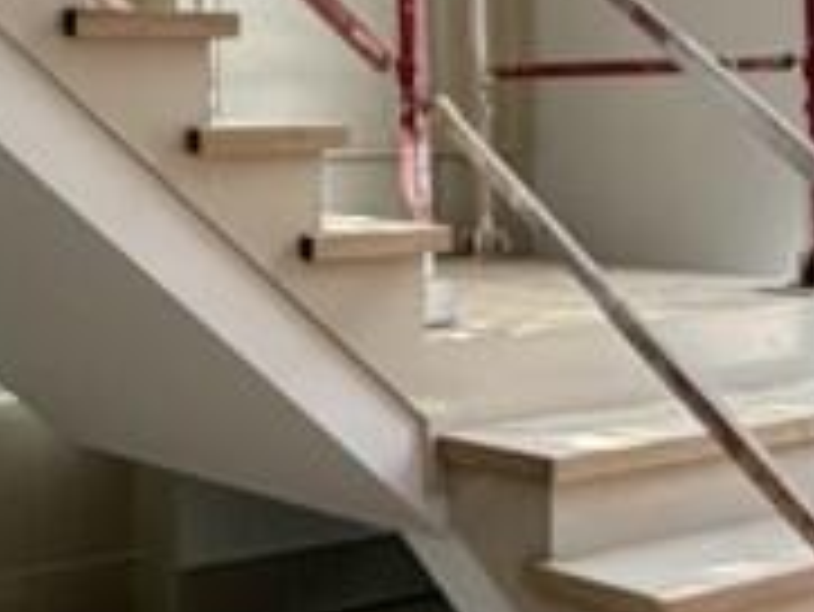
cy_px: 108
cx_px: 126
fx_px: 1859
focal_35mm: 79
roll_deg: +0.2
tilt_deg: -0.6
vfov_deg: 18.5
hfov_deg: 24.2
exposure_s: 1/121
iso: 200
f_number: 2.2
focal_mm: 2.22
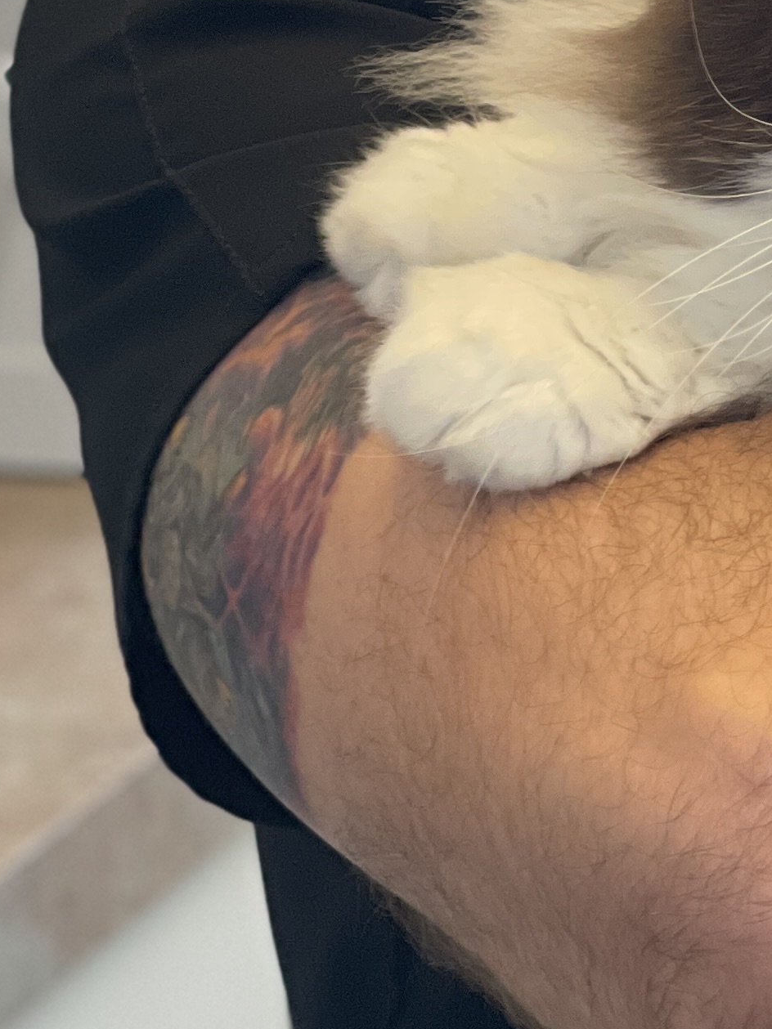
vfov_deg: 9.4
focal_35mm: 205
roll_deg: +5.2
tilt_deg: -7.1
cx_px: 1165
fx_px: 6097
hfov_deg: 7.1
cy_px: -528
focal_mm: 7.5
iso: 250
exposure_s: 1/120
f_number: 2.2
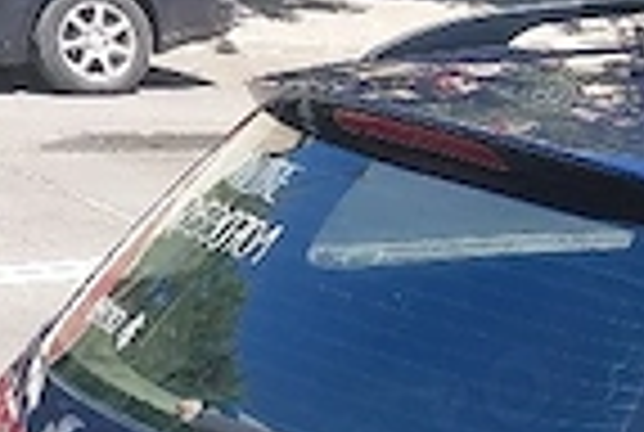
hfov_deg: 12.9
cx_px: 1144
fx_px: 2599
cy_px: 666
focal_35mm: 145
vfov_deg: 9.2
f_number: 1.8
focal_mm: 4.69
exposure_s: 1/909
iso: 50
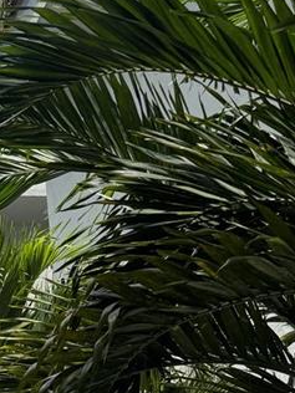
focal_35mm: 91
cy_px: 315
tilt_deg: +18.2
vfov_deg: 21.3
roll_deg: +0.3
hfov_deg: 14.1
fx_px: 1034
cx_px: -258
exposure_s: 1/4049
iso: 80
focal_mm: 6.76
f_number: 1.78
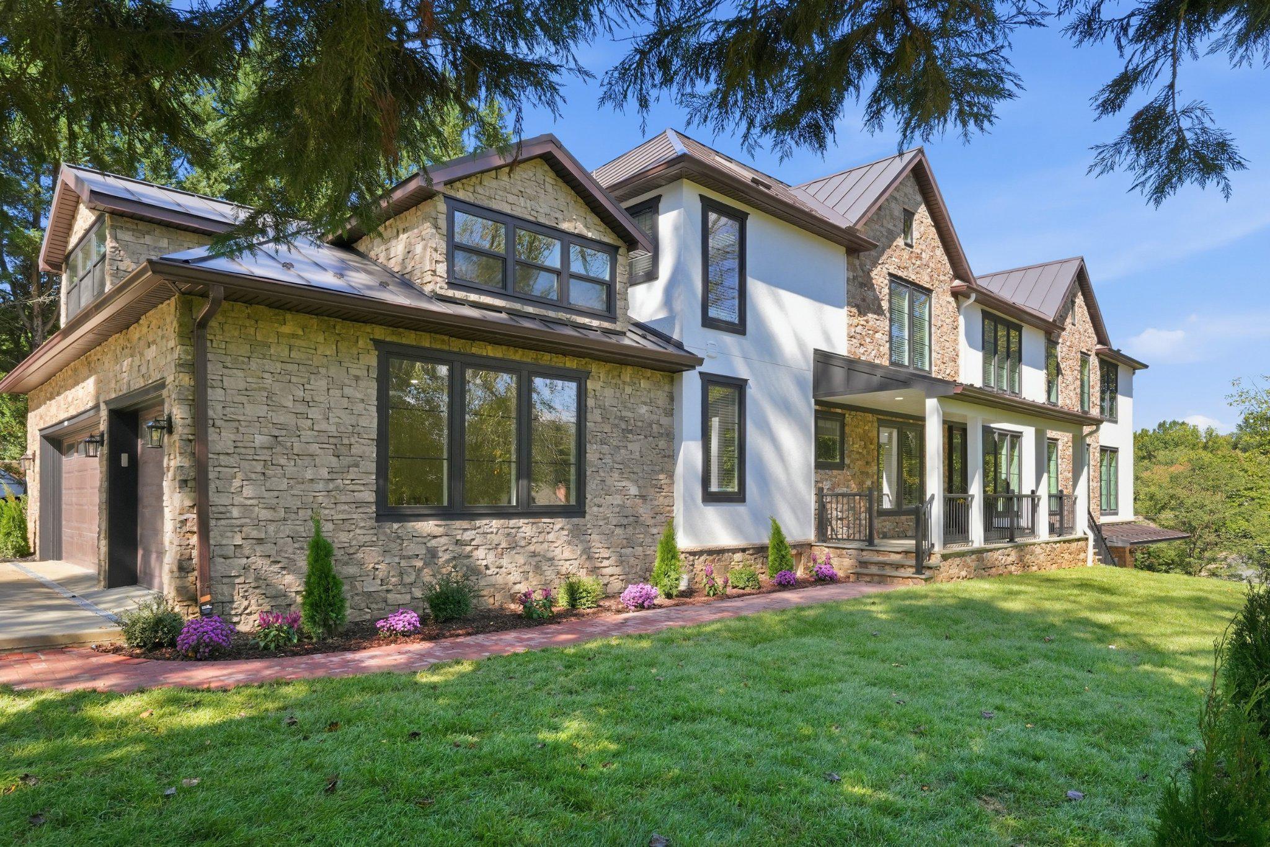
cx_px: 635
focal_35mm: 21
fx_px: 730
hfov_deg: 82.0
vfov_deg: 60.2
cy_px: 424
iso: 250
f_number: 9
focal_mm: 13.8
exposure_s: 1/125
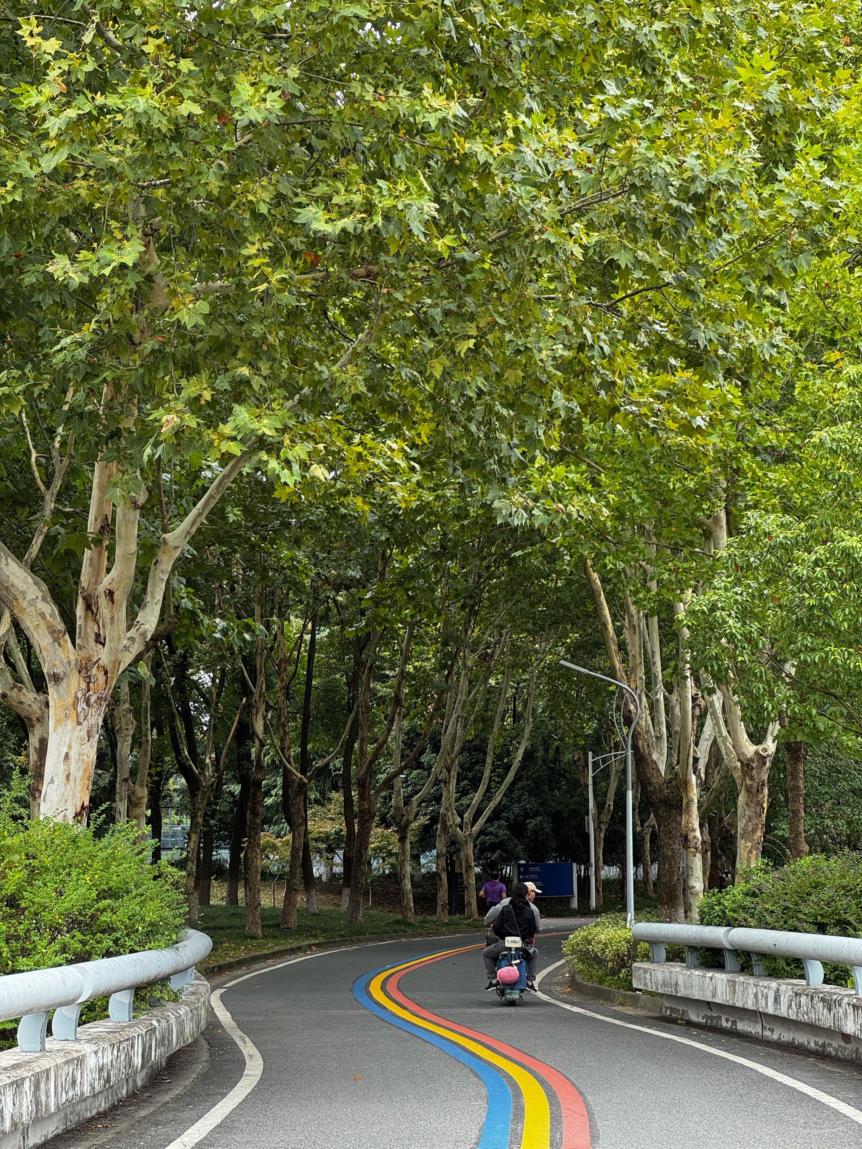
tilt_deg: +7.7
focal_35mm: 77
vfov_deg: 25.3
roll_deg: +0.7
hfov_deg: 19.1
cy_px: 574
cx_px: 431
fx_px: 2556
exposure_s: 1/99
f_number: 2.8
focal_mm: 9
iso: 50
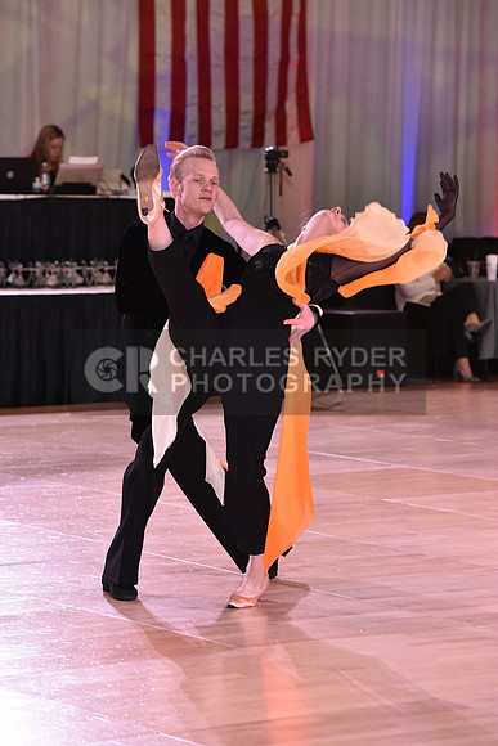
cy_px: 373
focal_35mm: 145
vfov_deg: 14.2
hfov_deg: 9.5
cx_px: 249
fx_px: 3007
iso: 1600
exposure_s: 1/160
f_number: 5
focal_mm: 145
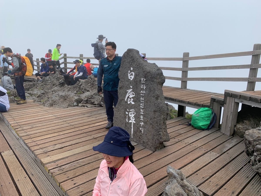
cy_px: 98
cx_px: 130
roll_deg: -1.9
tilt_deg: -11.1
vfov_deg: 53.1
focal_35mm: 26
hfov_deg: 67.3
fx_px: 196
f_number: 1.8
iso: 25
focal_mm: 4.25
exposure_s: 1/2481
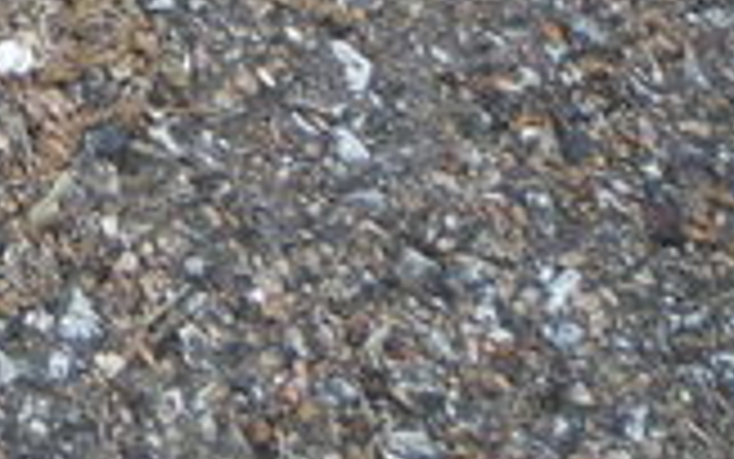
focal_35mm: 195
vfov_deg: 6.2
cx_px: -1054
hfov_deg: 9.5
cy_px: -878
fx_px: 3902
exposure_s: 1/100
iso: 100
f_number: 4
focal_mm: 5.2
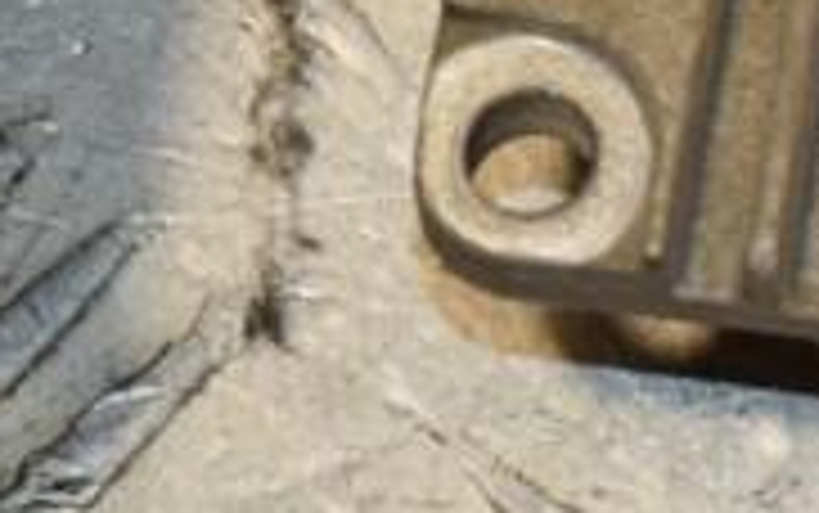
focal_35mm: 530
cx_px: 1264
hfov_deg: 3.9
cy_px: 90
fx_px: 11830
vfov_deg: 2.5
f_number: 8
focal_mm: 105
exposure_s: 1/200
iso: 800
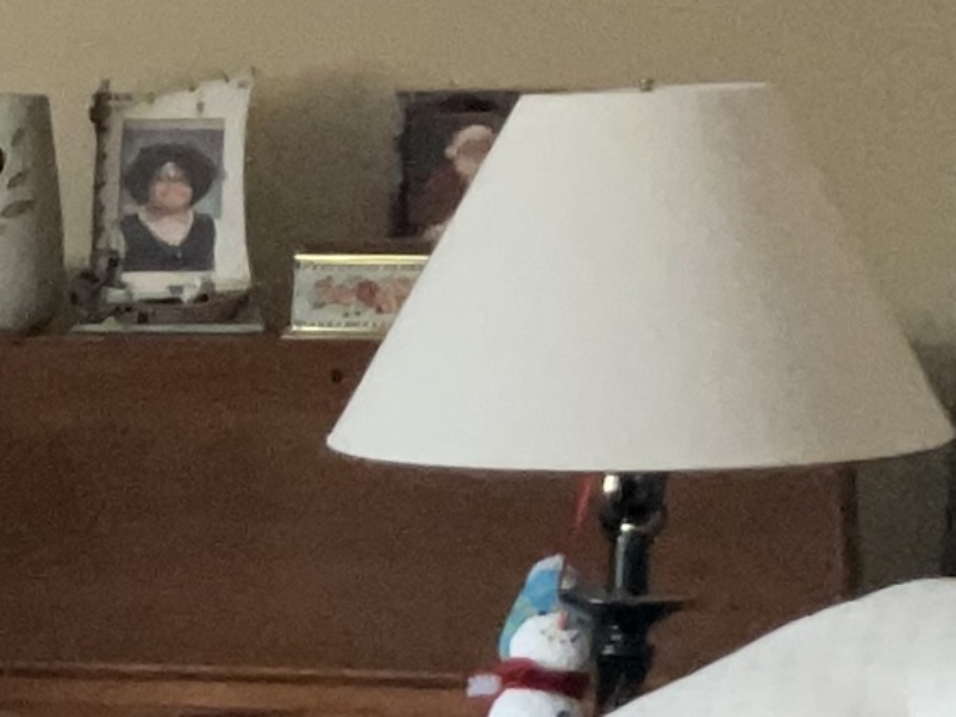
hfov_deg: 11.1
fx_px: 4364
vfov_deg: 9.3
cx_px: -1056
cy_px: 781
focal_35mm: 158
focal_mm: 3
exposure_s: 1/60
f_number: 1.8
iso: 125
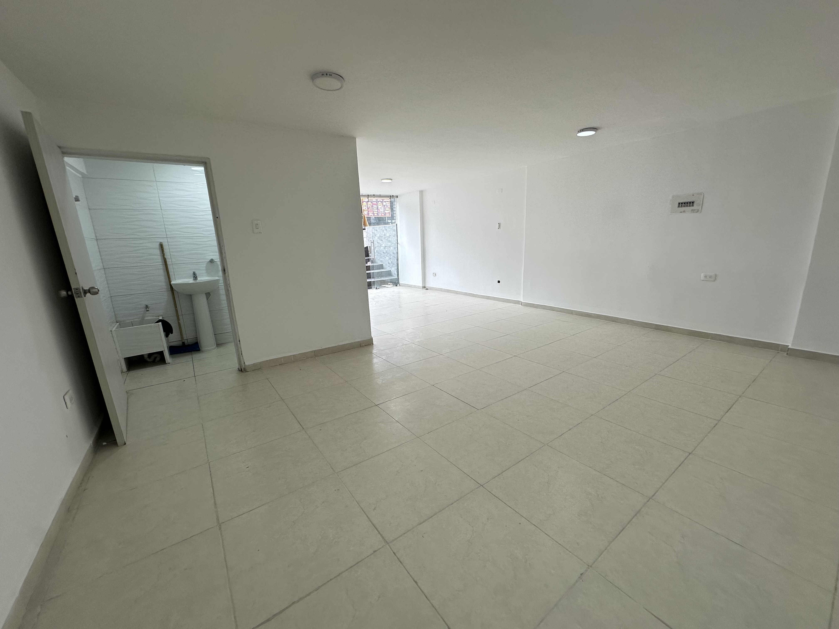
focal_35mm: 14
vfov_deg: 85.7
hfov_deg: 102.1
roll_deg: +1.4
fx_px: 339
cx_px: 420
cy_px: 314
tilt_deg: -13.1
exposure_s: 1/120
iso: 50
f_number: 2.2
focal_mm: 2.22
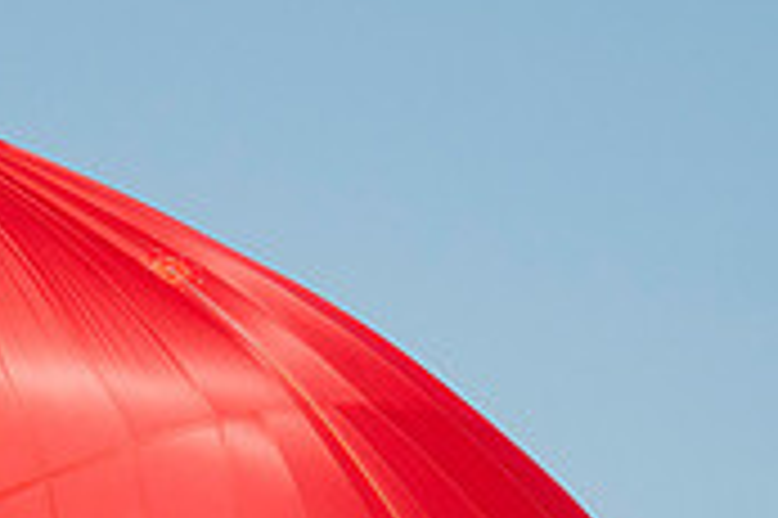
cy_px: 917
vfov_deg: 0.8
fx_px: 36552
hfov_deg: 1.2
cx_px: -115
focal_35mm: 1693
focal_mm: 300
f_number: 5
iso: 400
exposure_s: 1/6400
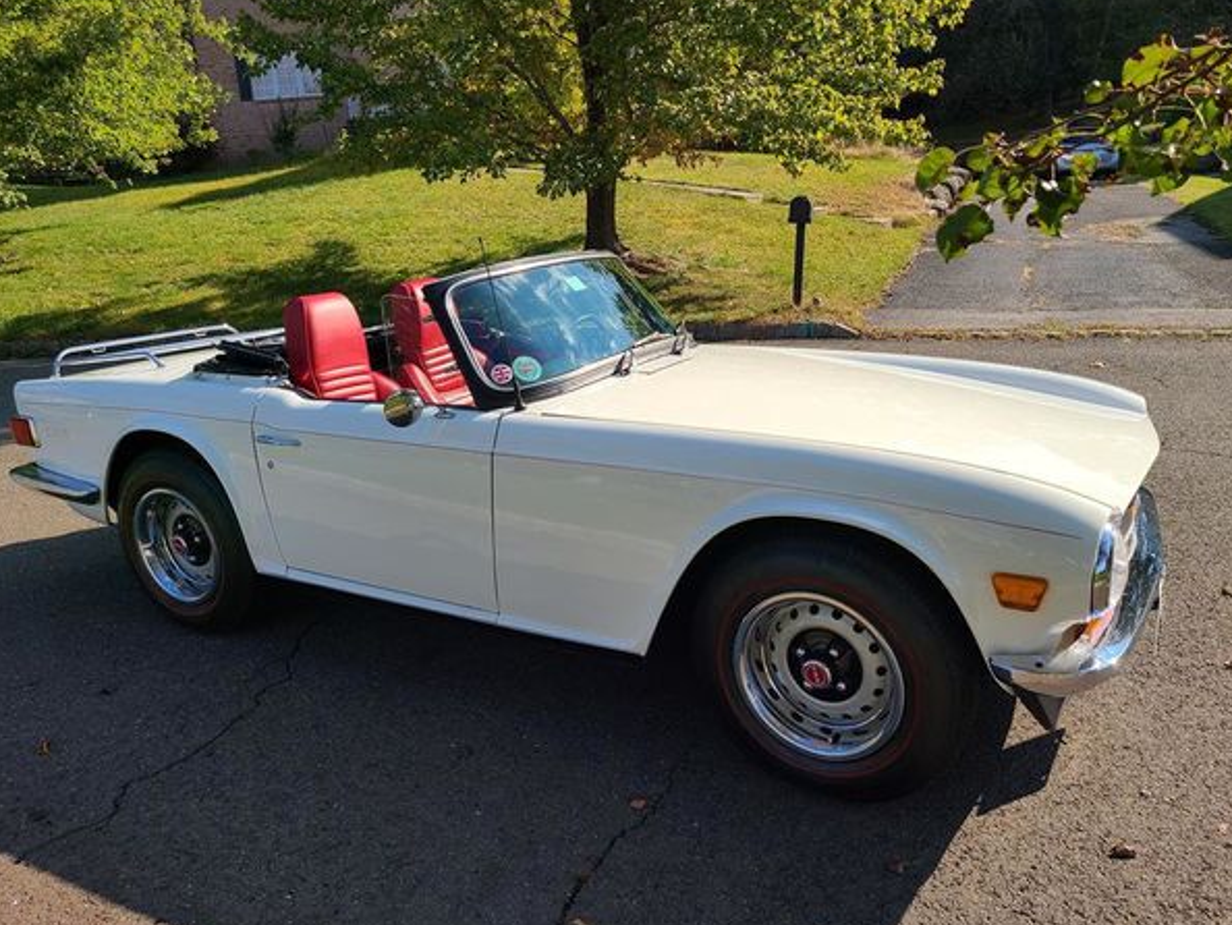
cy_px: 440
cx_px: 647
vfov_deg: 49.8
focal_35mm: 28
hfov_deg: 63.4
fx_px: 997
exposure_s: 1/2180
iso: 40
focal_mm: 5.4
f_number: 1.8
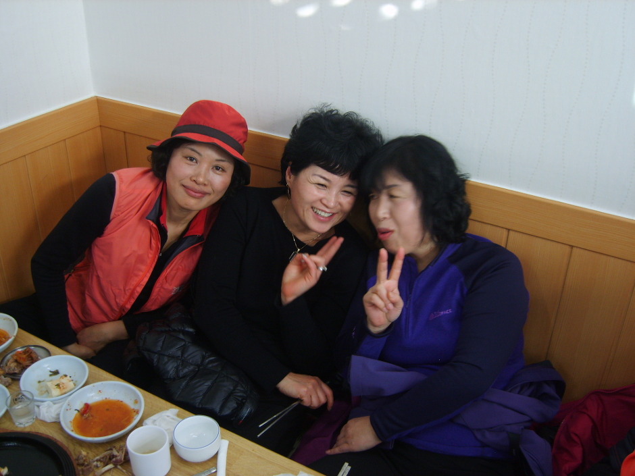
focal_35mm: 35
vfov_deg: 40.7
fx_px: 642
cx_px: 318
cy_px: 238
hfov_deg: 52.6
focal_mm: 7.4
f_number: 2.8
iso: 75
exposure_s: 1/30
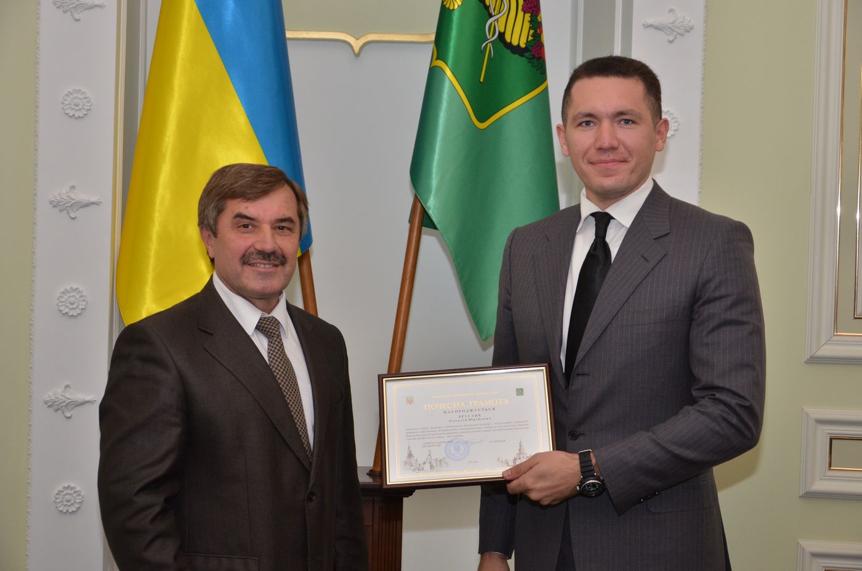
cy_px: 286
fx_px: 1720
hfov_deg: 28.1
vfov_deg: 18.8
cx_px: 431
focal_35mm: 72
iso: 800
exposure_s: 1/250
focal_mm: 48
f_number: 4.8
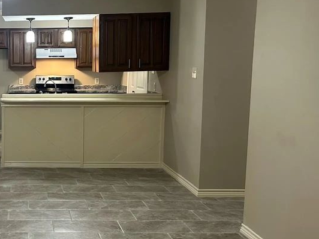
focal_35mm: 50
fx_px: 461
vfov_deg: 29.1
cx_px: 22
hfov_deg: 35.5
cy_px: 117
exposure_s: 1/60
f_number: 1.5
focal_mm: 5.7
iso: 200
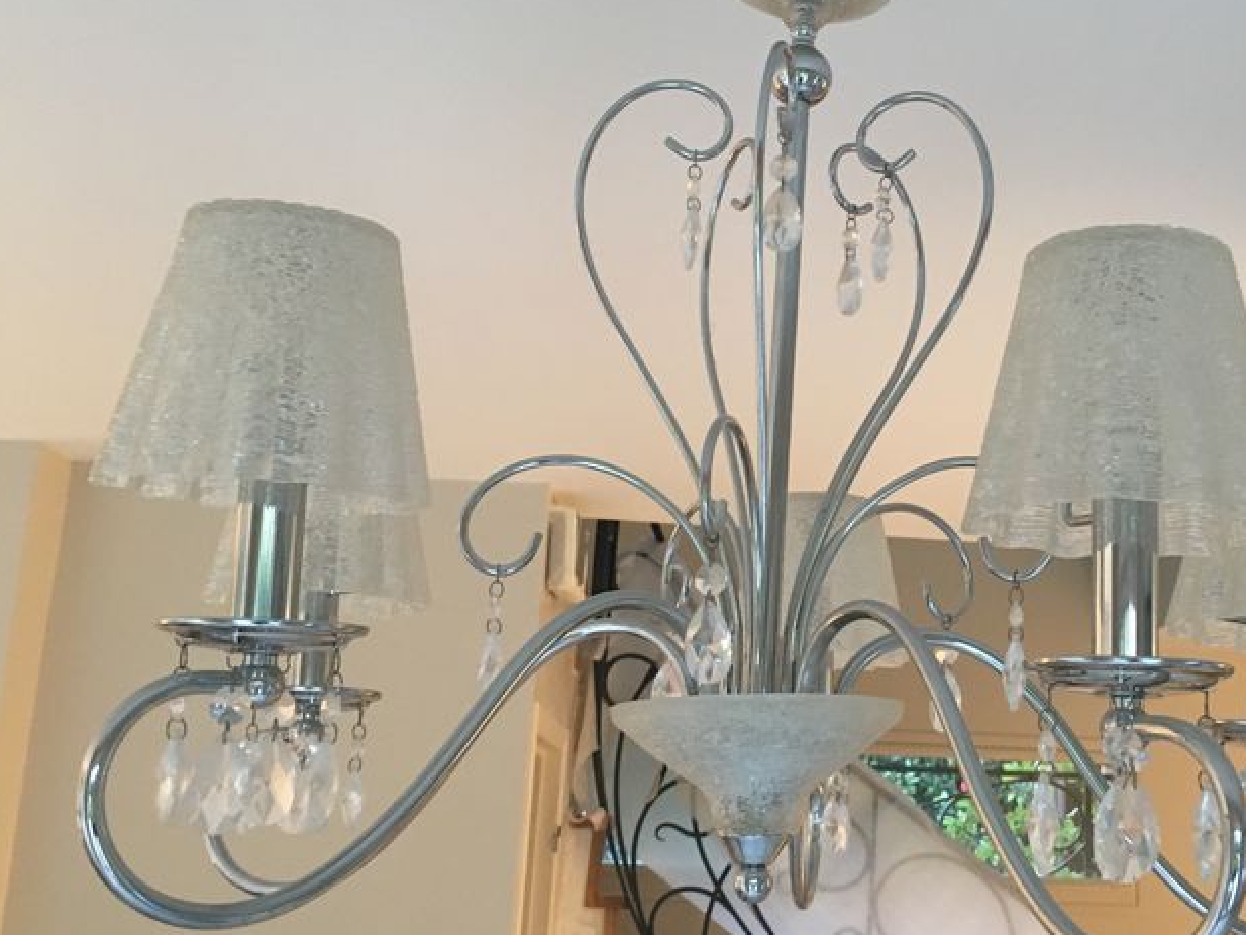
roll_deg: -3.3
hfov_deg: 39.8
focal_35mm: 47
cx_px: 854
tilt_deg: +15.4
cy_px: 420
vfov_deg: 30.9
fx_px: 1692
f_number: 2.2
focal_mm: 4.15
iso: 160
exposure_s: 1/33
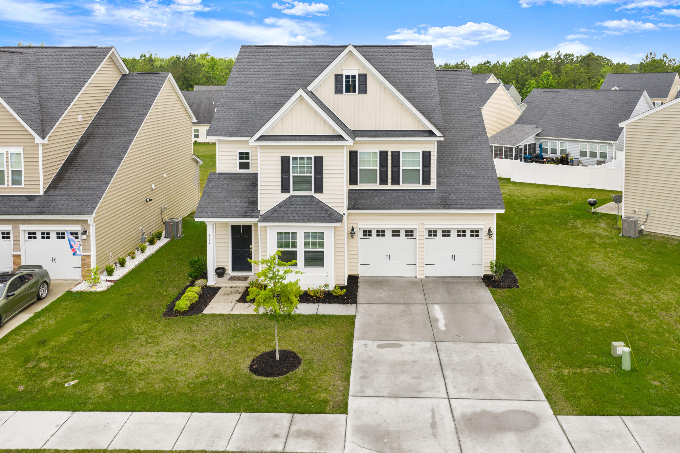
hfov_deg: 65.5
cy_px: 226
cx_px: 340
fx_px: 529
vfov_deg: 46.4
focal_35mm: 28
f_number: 2.8
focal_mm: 10.26
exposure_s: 1/80
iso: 100
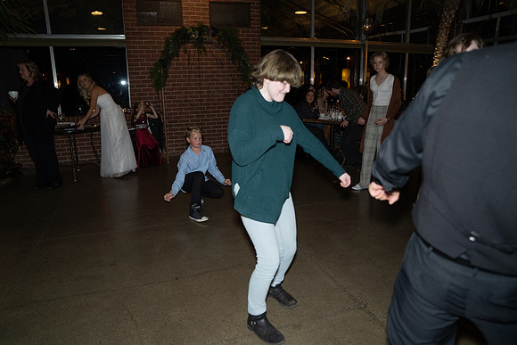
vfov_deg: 53.2
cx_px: 258
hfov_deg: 73.7
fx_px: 345
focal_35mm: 24
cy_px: 172
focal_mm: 24
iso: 2500
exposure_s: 1/250
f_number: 2.8
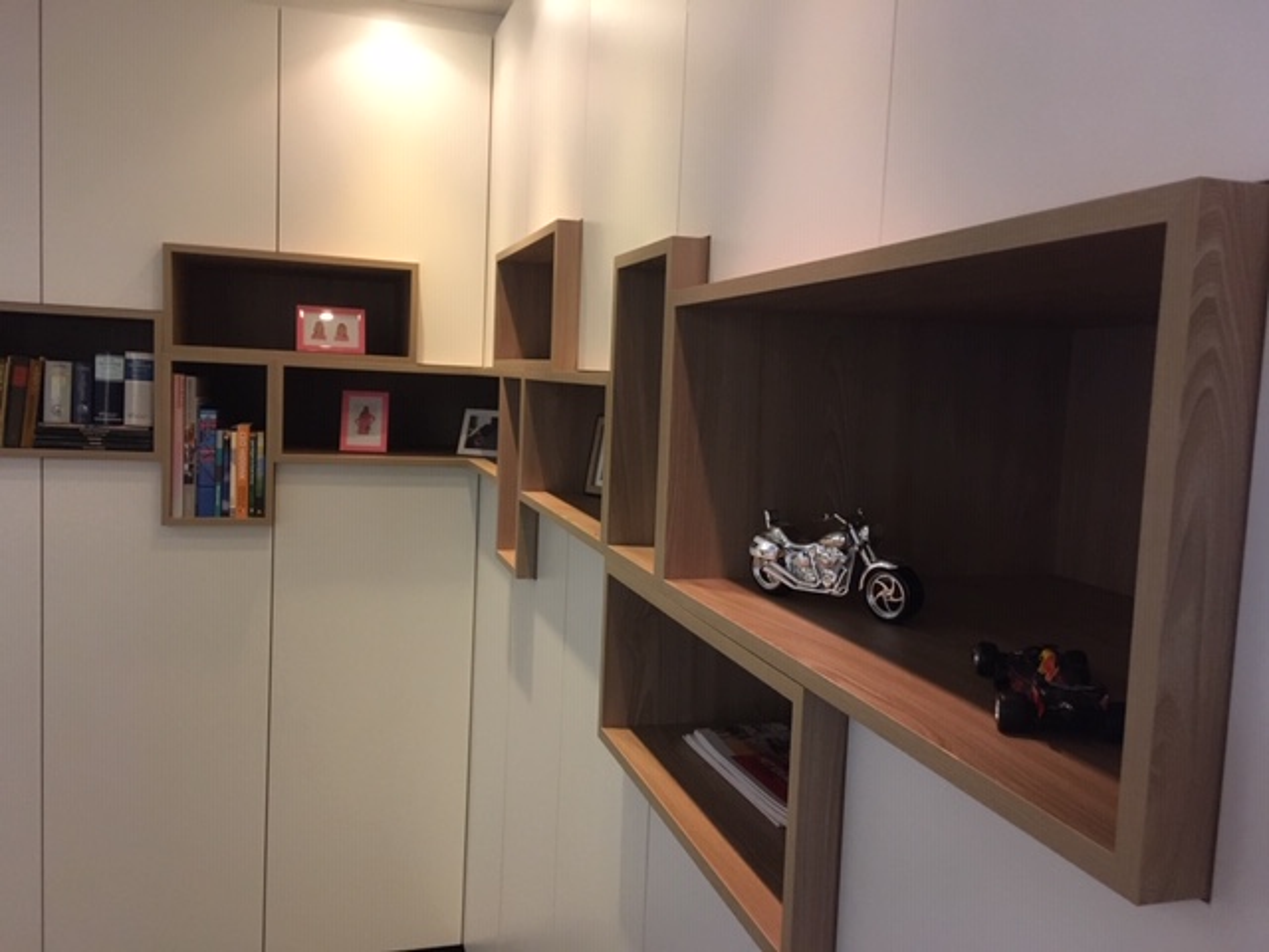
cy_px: 476
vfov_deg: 48.2
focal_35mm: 29
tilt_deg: -5.0
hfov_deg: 61.7
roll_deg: -2.2
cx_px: 634
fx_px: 1063
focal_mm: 4.15
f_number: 2.2
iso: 200
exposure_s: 1/25
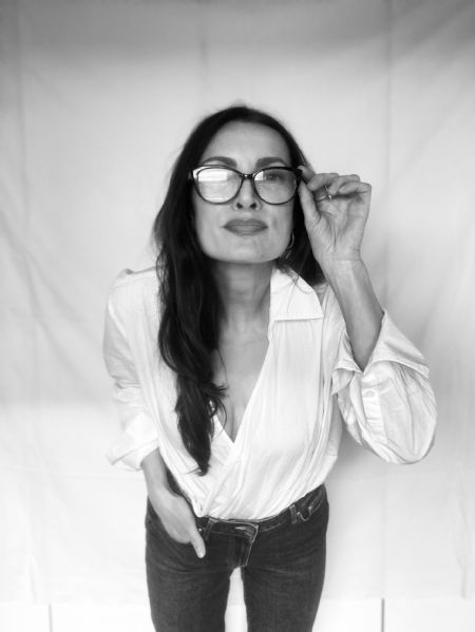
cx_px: 238
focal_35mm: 32
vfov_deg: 56.8
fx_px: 585
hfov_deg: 44.2
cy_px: 316
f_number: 2.2
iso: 80
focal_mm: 2.87
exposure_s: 1/60
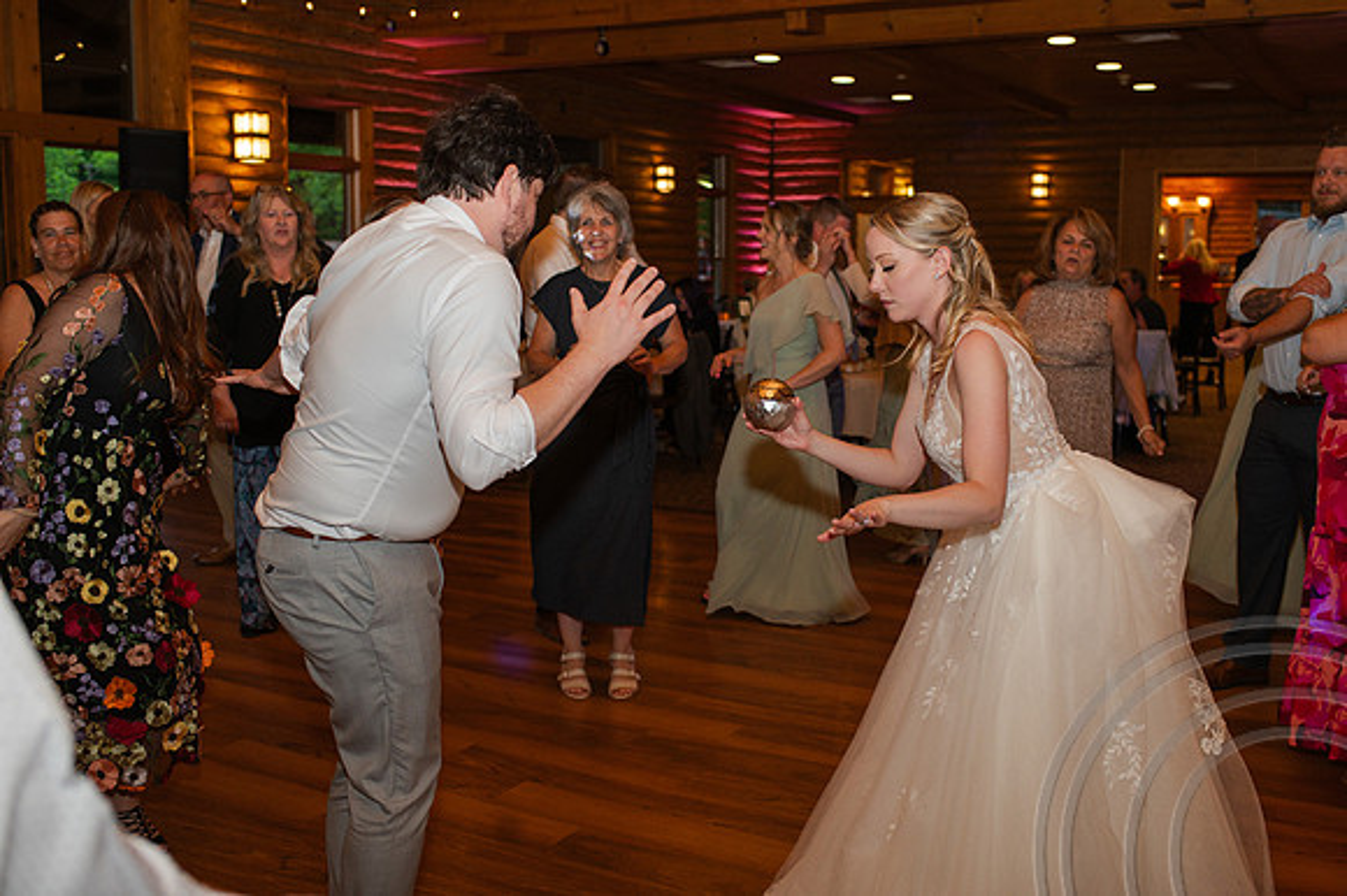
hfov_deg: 52.8
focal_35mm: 36
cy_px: 431
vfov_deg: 36.5
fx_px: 1358
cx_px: 699
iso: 800
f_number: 3.2
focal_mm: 35
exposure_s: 1/200
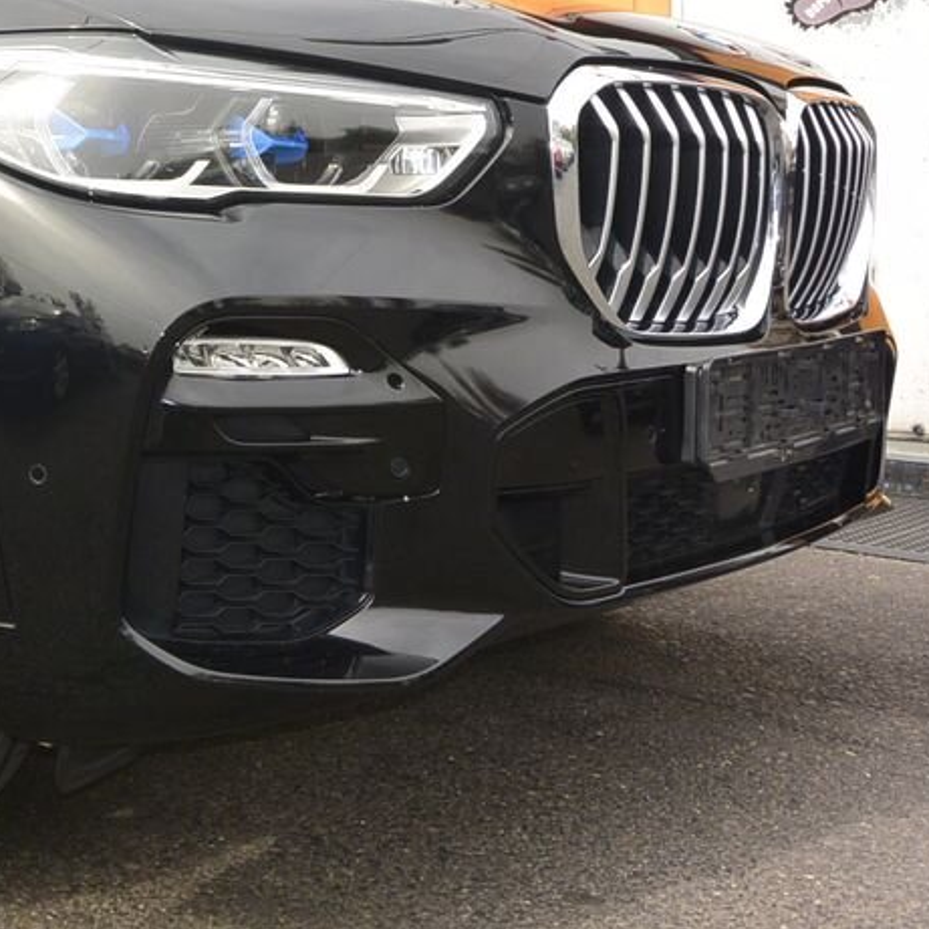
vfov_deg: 32.9
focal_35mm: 51
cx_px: -44
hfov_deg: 30.5
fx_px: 1549
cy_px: 265
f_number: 6.3
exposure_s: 1/250
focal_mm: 10
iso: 160
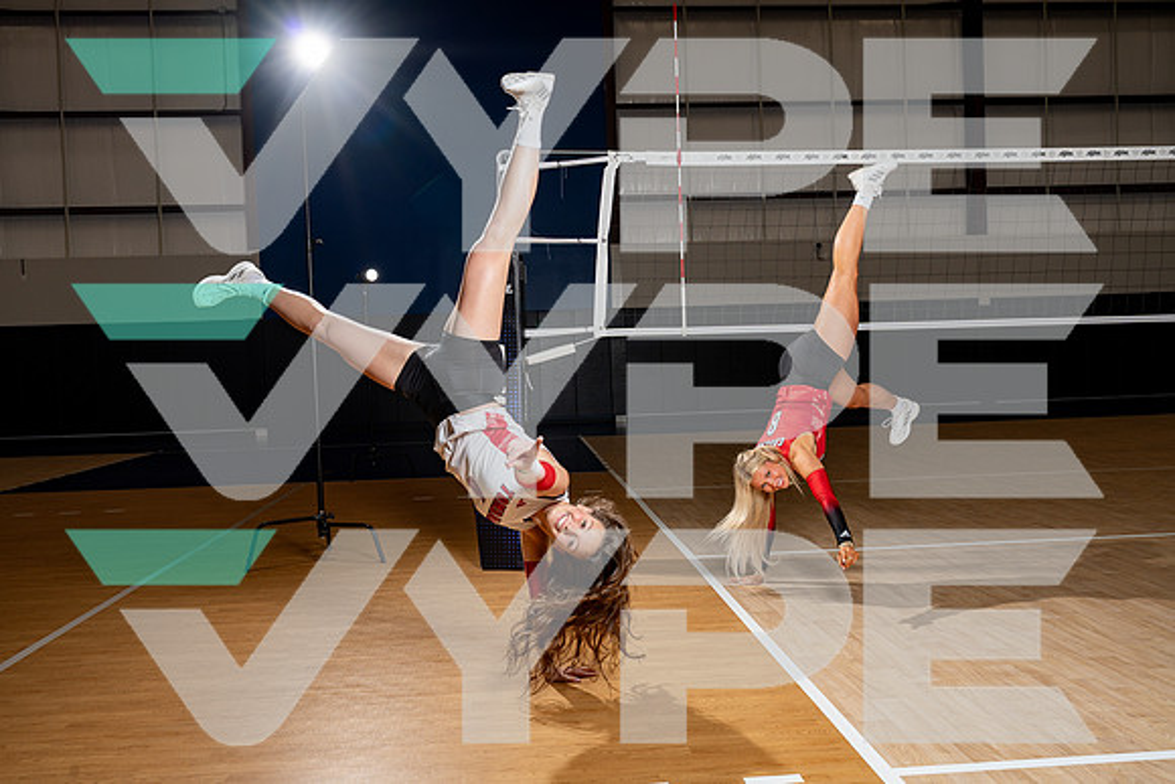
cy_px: 392
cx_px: 588
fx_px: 1045
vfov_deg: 41.1
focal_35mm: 32
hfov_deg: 58.7
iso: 100
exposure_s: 1/250
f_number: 8
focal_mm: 32
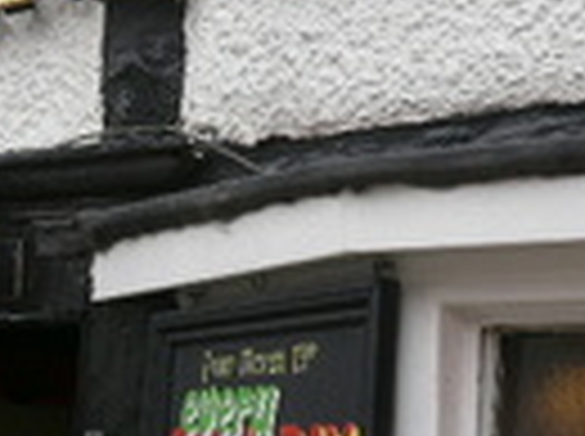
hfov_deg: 20.9
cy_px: 130
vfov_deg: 15.6
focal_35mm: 94
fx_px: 1586
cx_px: 223
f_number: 2.8
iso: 80
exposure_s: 1/400
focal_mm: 5.8
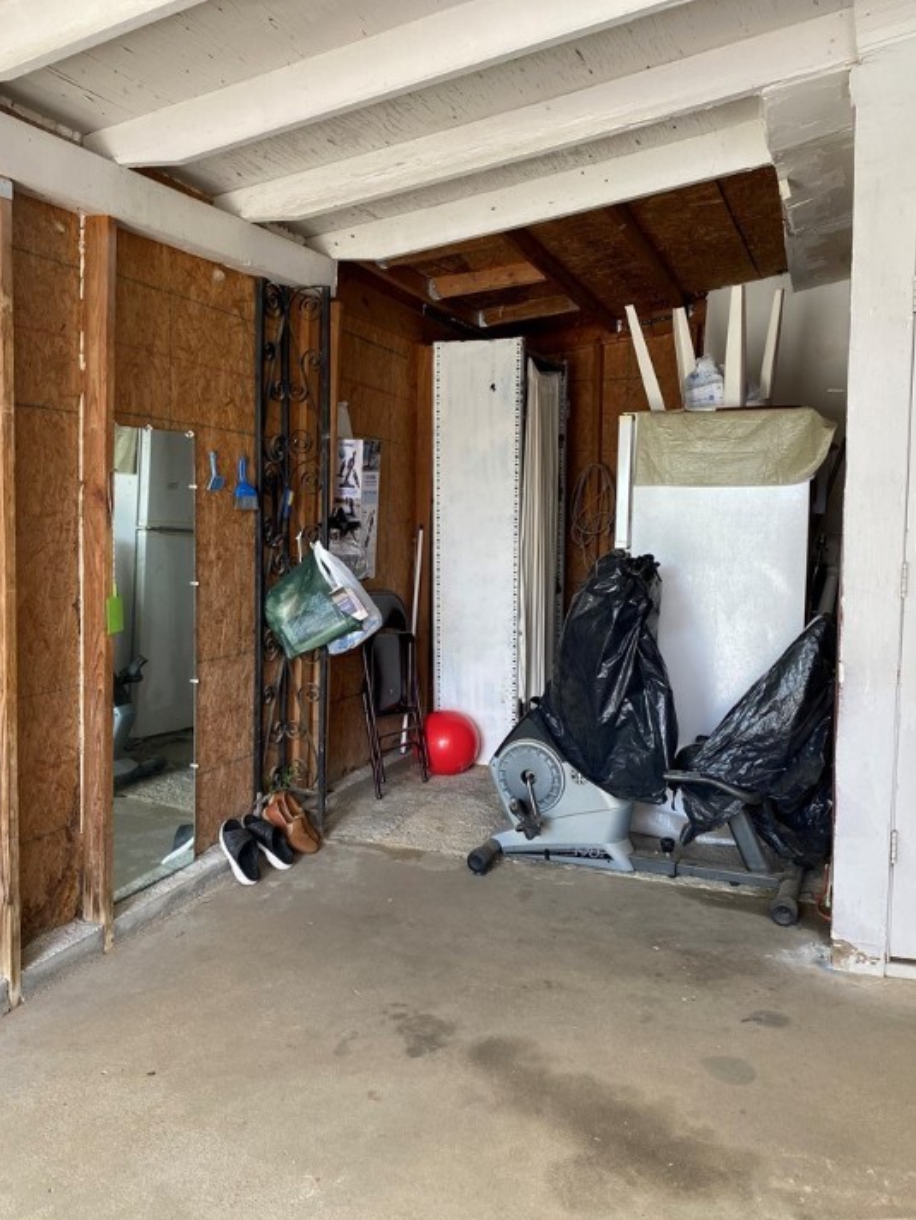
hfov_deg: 49.8
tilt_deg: -6.7
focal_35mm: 28
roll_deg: -1.0
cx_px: 450
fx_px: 988
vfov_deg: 63.4
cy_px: 621
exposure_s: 1/121
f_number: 1.8
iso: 80
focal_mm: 4.25
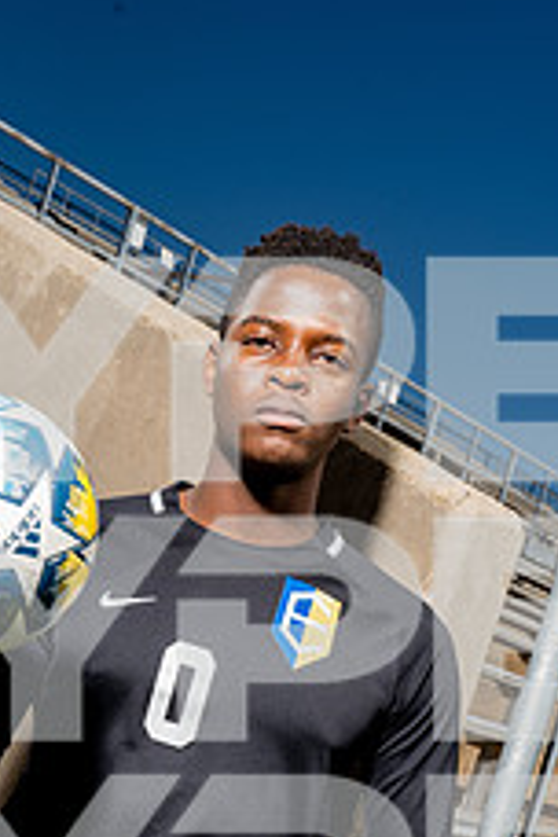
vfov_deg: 28.8
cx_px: 136
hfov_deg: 19.6
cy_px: 631
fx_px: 1604
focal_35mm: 69
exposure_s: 1/250
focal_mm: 35
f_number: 14
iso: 100
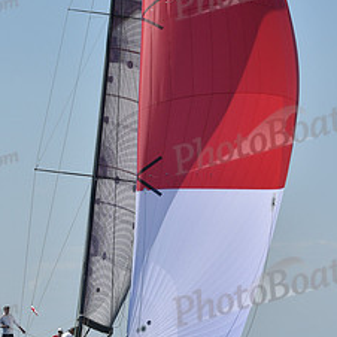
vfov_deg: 8.2
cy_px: 81
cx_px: 96
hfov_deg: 8.2
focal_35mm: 214
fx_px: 2357
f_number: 9
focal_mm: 98
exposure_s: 1/1250
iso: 250
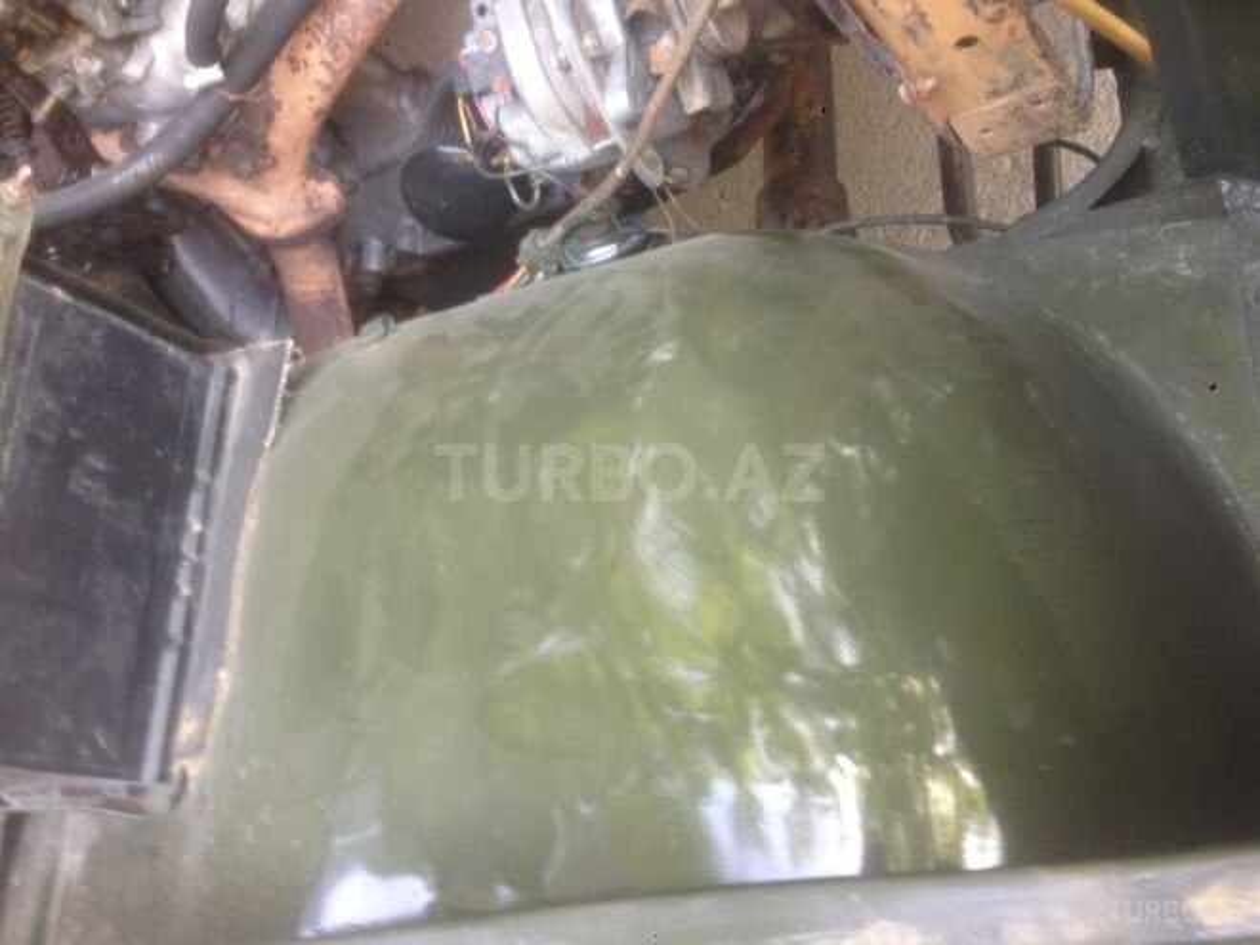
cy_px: 472
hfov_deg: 55.4
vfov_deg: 42.9
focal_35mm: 33
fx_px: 1201
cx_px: 630
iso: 50
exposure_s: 1/20
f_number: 2.4
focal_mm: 4.12
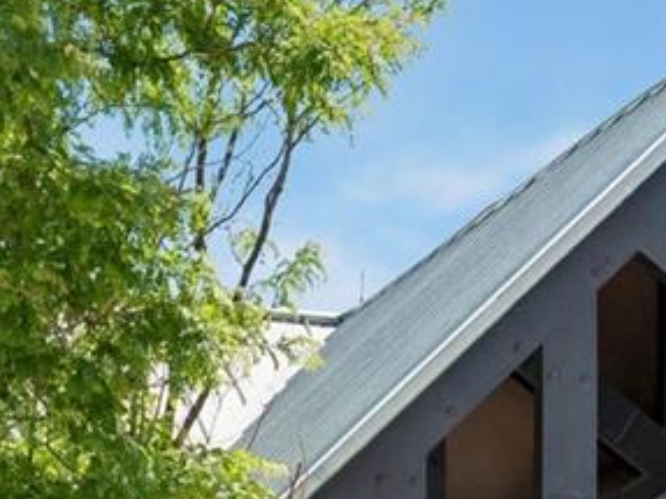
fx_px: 3327
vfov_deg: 8.4
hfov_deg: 11.3
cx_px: 717
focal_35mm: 173
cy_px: 692
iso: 400
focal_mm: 43
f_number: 8
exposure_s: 1/500
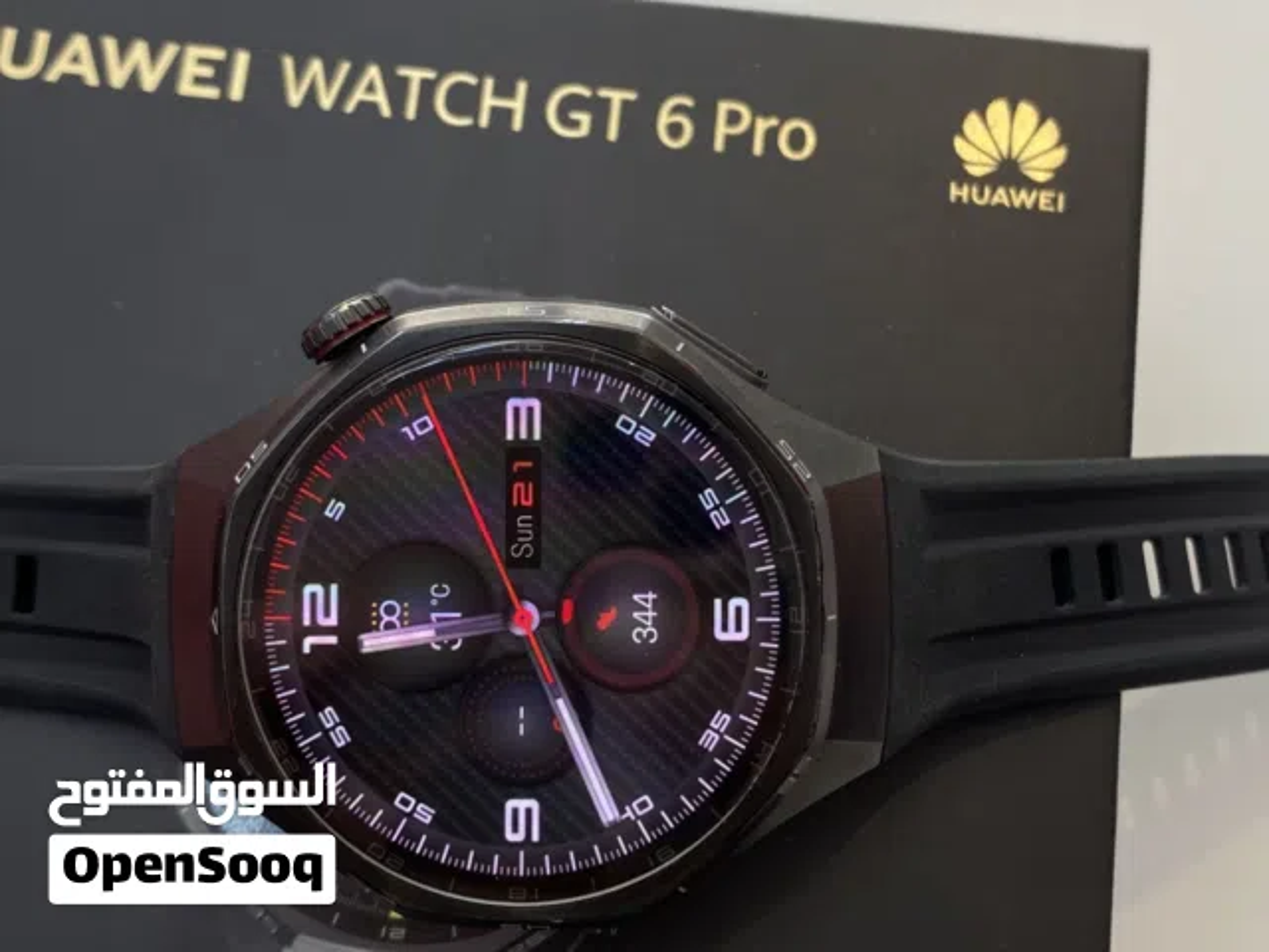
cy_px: 476
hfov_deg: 69.4
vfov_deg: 54.9
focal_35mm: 25
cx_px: 634
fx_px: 916
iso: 32
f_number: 1.8
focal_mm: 4.25
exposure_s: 1/157
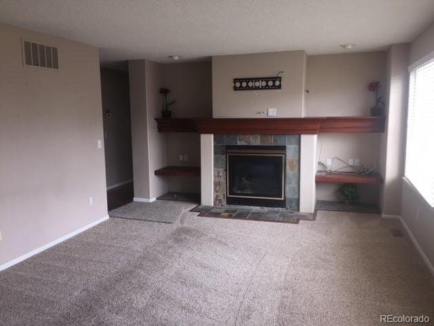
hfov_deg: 61.7
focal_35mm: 29
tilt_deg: -8.5
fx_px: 364
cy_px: 163
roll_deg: +0.5
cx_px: 217
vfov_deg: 48.2
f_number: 2.2
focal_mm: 4.15
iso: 32
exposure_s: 1/31
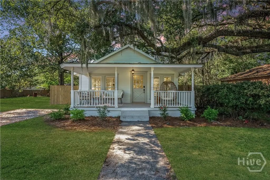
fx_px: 120
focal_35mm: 16
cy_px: 90
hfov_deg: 96.7
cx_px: 135
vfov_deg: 73.8
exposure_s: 1/4000
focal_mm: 16
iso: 400
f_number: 8
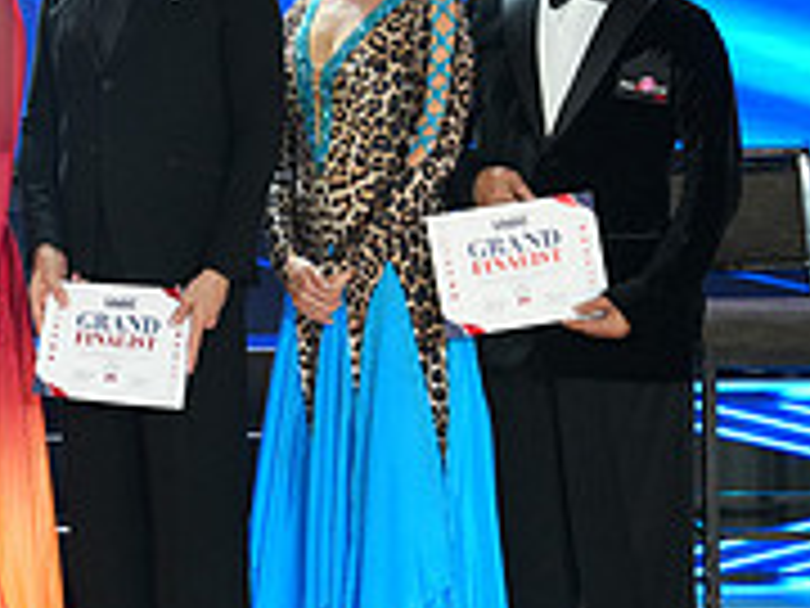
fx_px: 2761
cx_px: -477
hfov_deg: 15.2
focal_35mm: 118
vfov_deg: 12.4
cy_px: 34
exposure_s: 1/400
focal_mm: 38
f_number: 4
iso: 2500
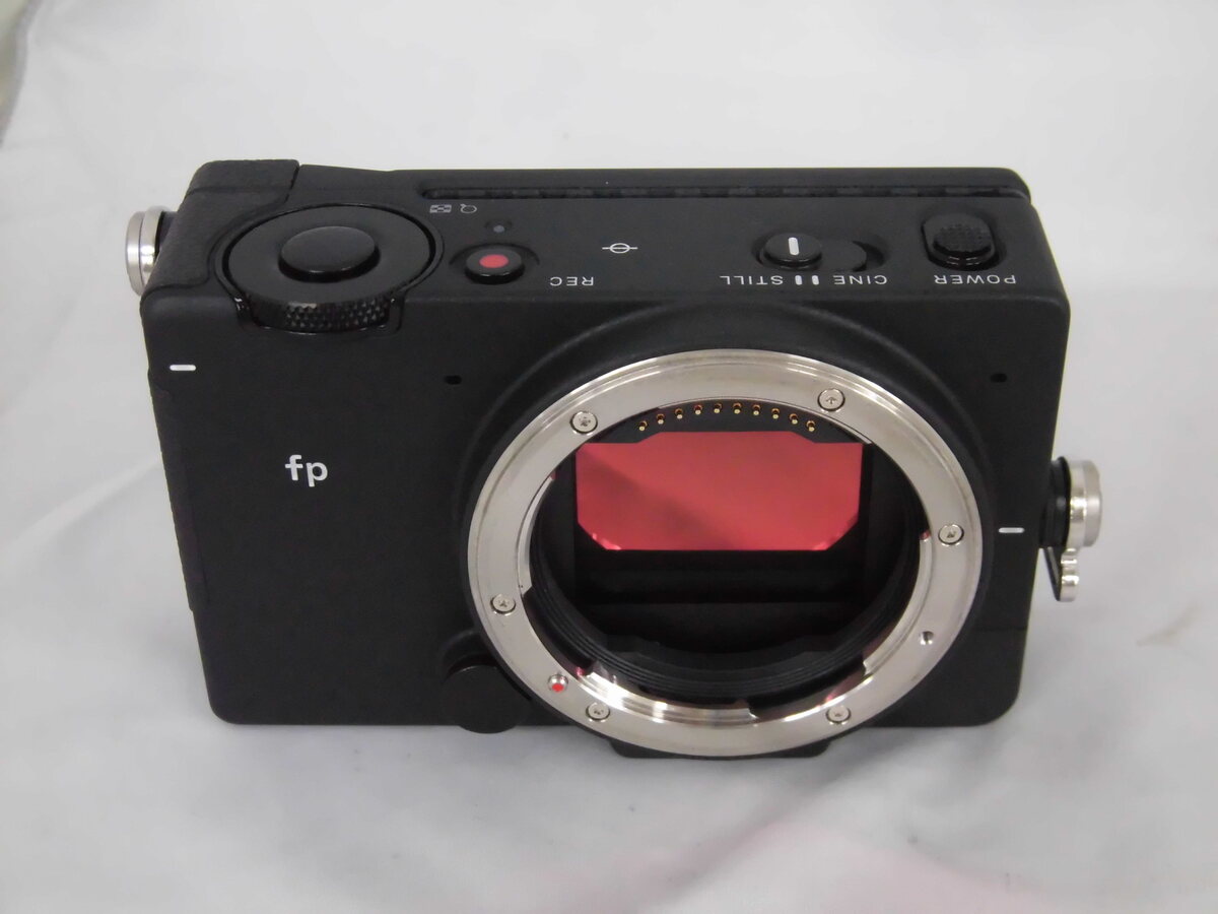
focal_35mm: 59
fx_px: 2076
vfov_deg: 24.8
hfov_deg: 32.7
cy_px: 457
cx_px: 609
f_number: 4.2
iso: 800
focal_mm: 10.54
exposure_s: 1/60
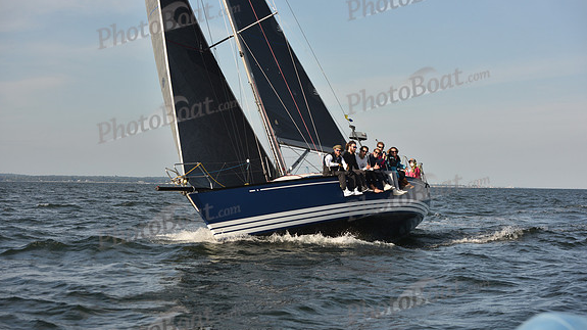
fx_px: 1151
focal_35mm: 74
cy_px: 156
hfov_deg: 28.6
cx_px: 294
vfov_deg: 16.3
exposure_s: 1/800
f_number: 5
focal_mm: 70
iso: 250
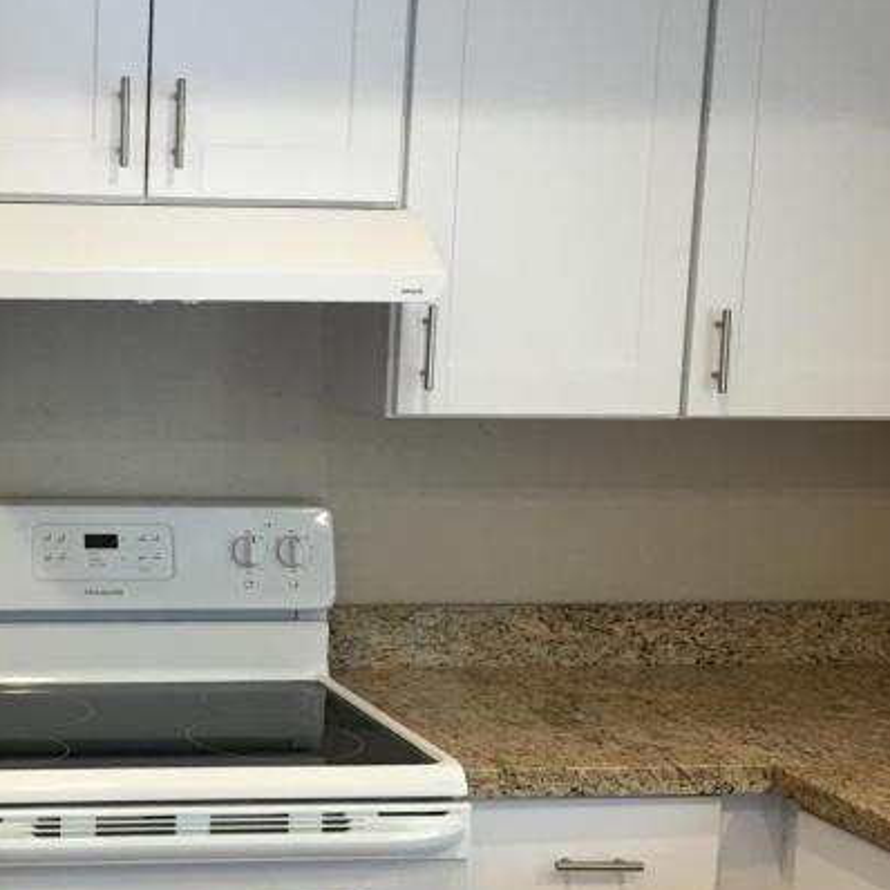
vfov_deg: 26.1
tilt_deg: -7.6
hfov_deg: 24.8
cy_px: 528
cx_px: -4
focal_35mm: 66
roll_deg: -1.7
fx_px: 1920
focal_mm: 4.15
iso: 25
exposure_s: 1/15
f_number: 2.2
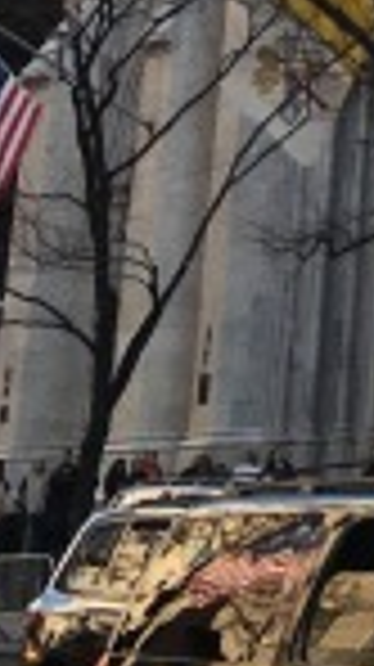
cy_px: -1046
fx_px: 3216
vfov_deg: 10.0
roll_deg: +3.6
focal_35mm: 182
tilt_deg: +27.0
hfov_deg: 6.1
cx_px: 1163
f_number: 2.2
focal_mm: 4.15
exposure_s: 1/496
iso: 25
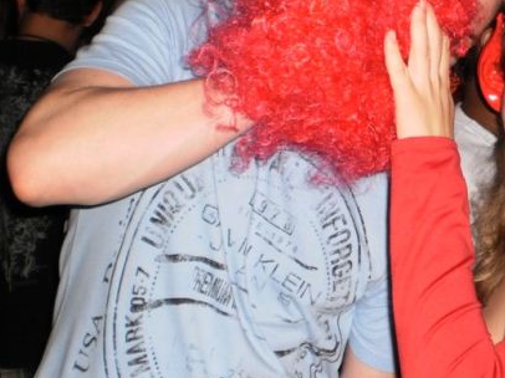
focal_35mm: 71
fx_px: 1035
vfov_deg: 20.5
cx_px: 437
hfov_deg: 26.6
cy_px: 90
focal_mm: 6.3
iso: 125
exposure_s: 1/30
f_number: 3.1
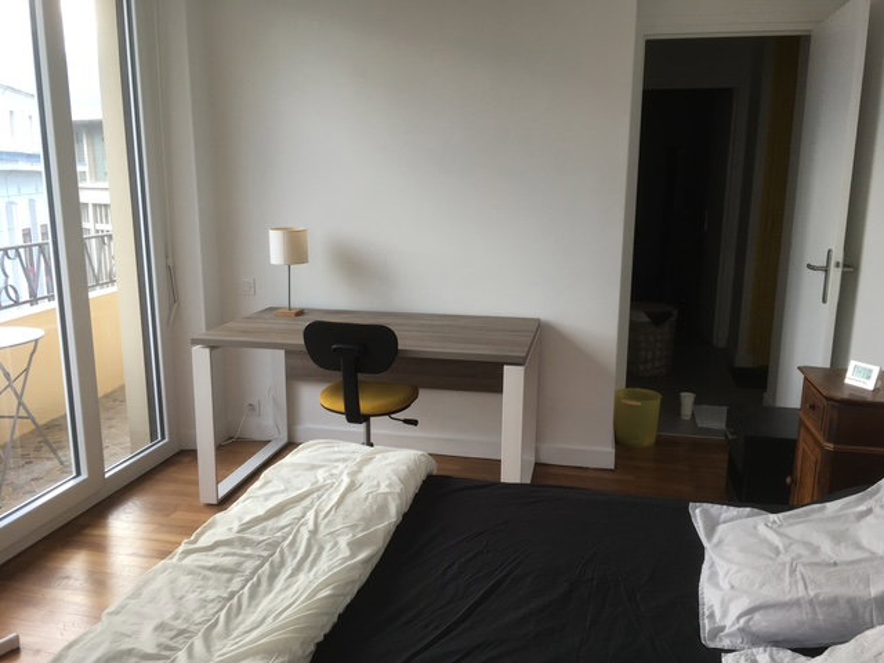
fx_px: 741
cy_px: 332
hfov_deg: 61.7
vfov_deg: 48.2
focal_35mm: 29
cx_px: 442
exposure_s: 1/50
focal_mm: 4.15
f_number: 2.2
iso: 32
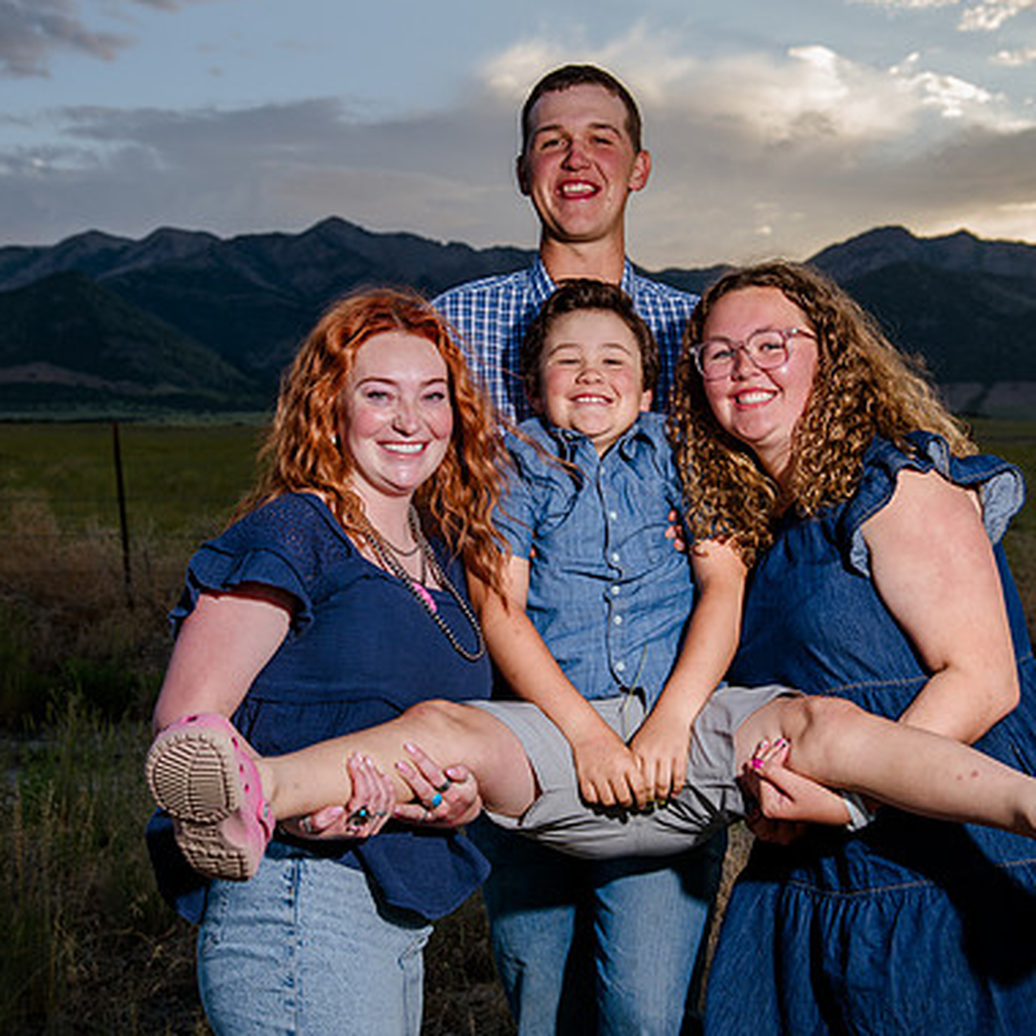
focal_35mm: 75
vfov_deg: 23.1
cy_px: 522
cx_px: 577
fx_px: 2540
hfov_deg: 23.0
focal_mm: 52
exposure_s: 1/160
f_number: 6.3
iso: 200
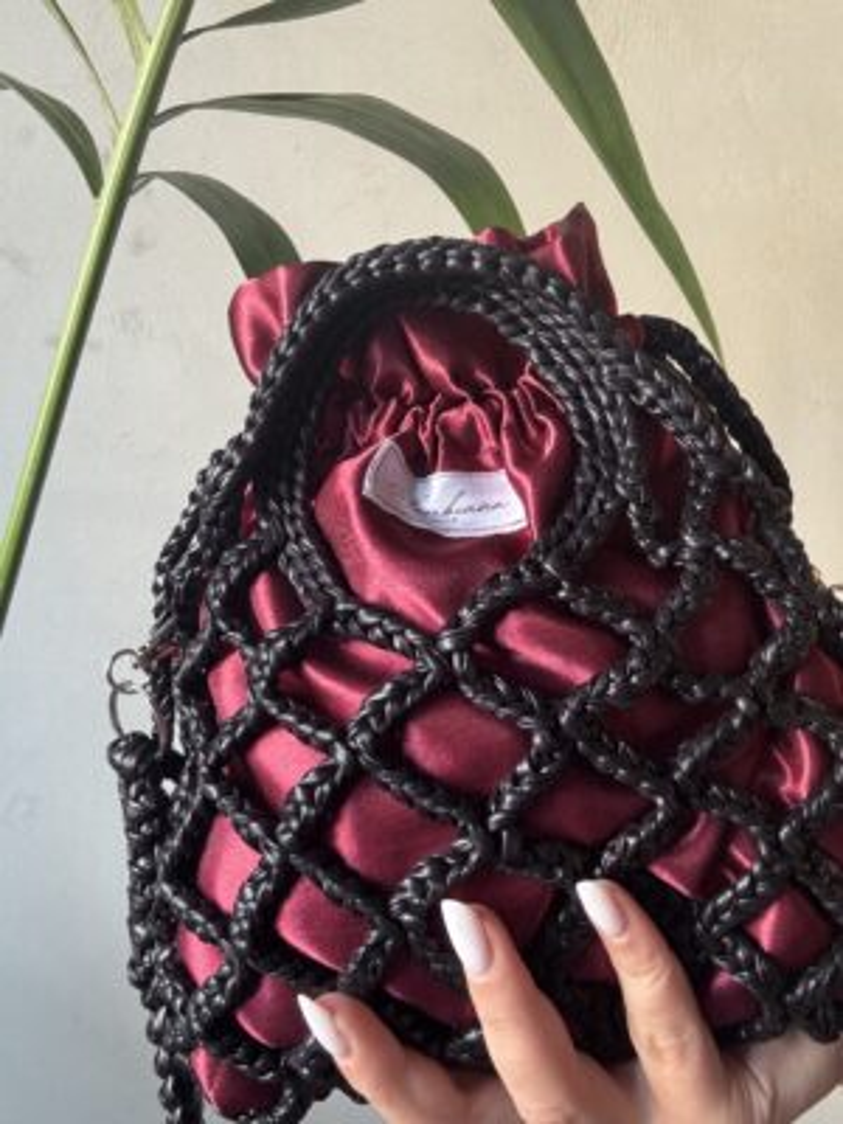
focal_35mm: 30
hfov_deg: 46.8
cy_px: 562
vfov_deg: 60.0
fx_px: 974
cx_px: 422
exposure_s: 1/60
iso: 250
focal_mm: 2.69
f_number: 1.9
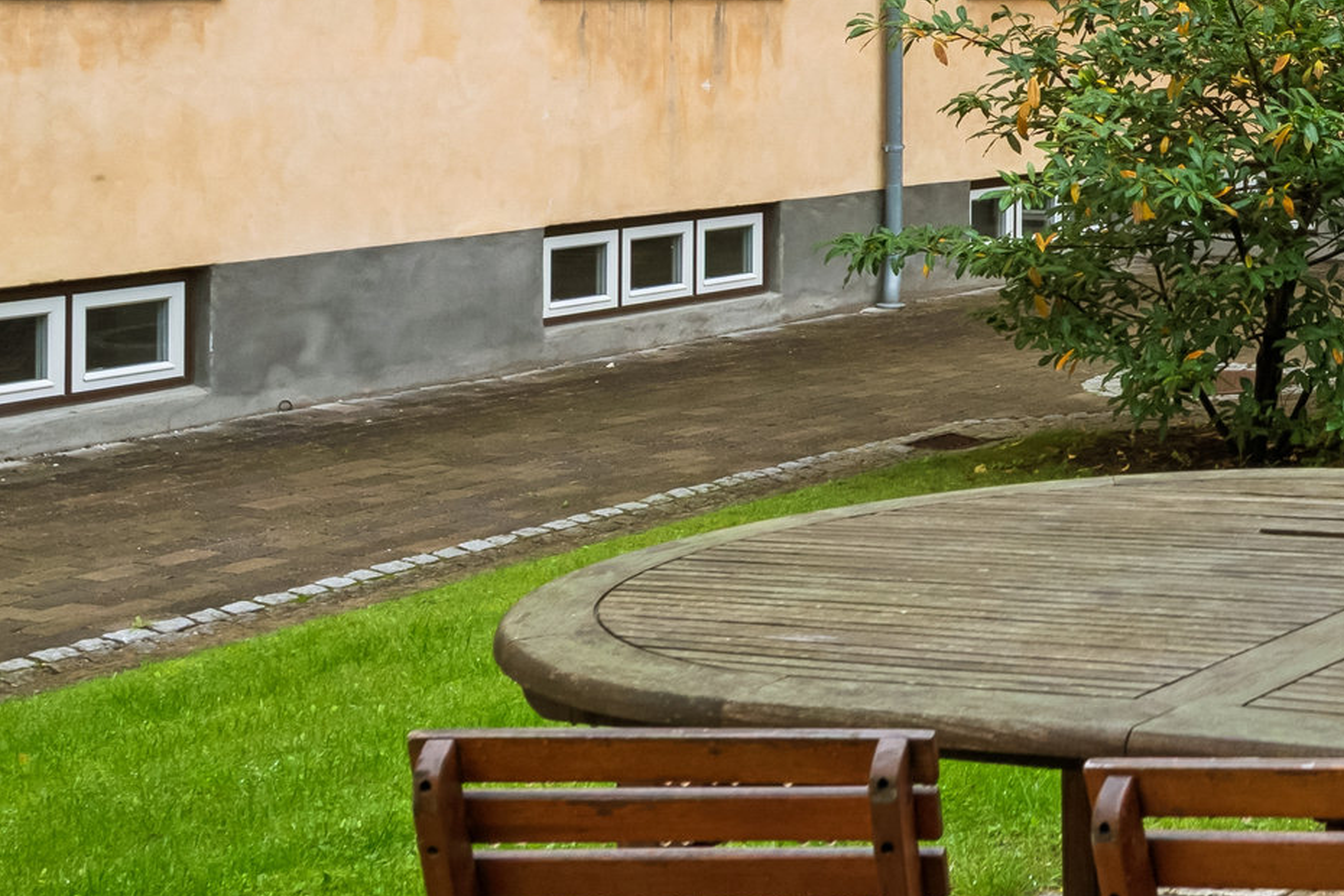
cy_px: 59
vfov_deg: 18.8
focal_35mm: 71
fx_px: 2650
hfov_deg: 25.0
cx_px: 1704
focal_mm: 22
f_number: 9
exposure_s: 1/100
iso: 250
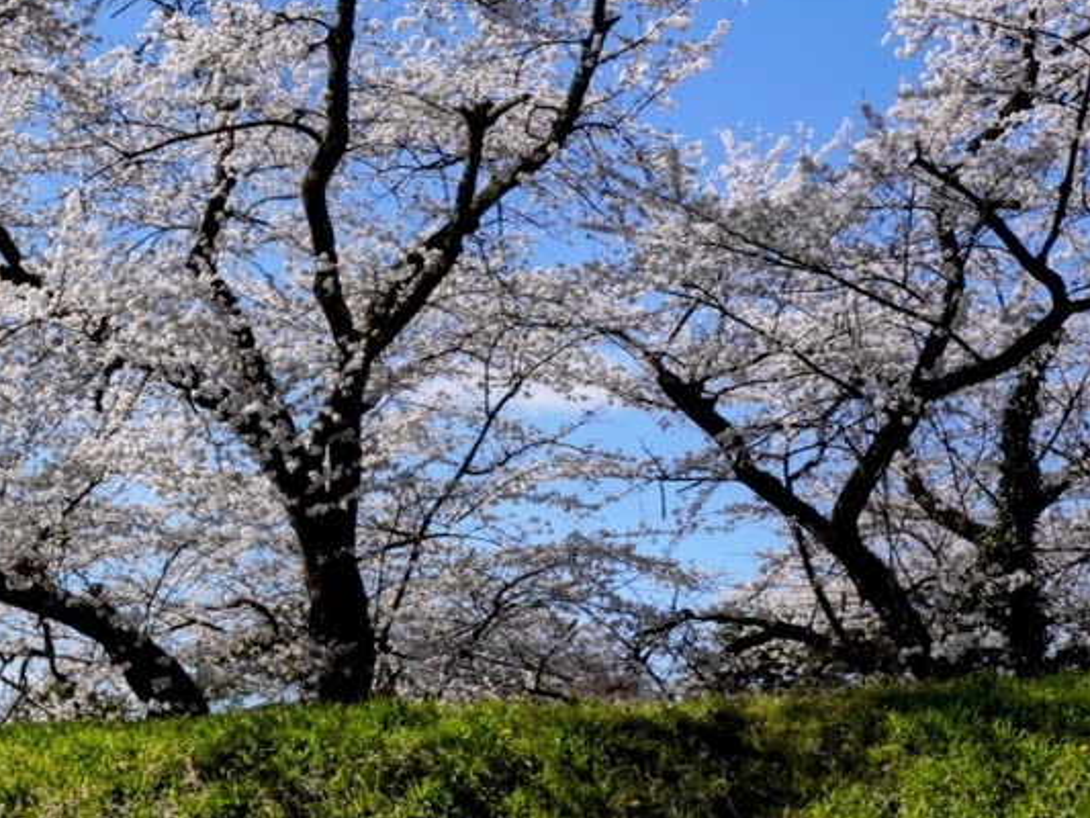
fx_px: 2047
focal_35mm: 65
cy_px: 397
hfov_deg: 27.6
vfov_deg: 22.6
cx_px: -67
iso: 320
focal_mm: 20
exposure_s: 1/2000
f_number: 5.6
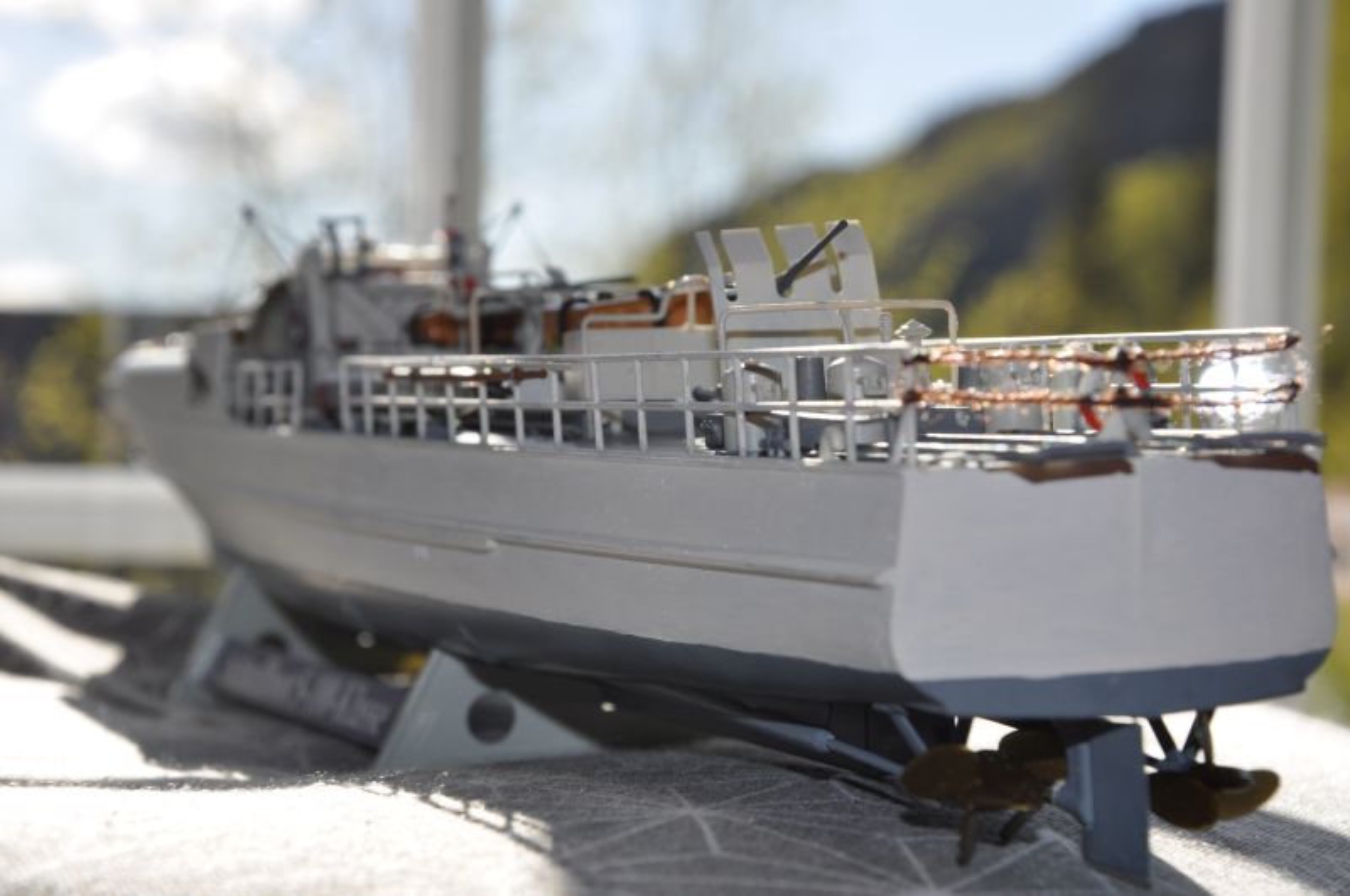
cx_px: 675
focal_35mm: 99
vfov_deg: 13.8
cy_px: 448
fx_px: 3707
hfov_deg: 20.6
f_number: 10
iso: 200
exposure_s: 1/200
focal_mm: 66
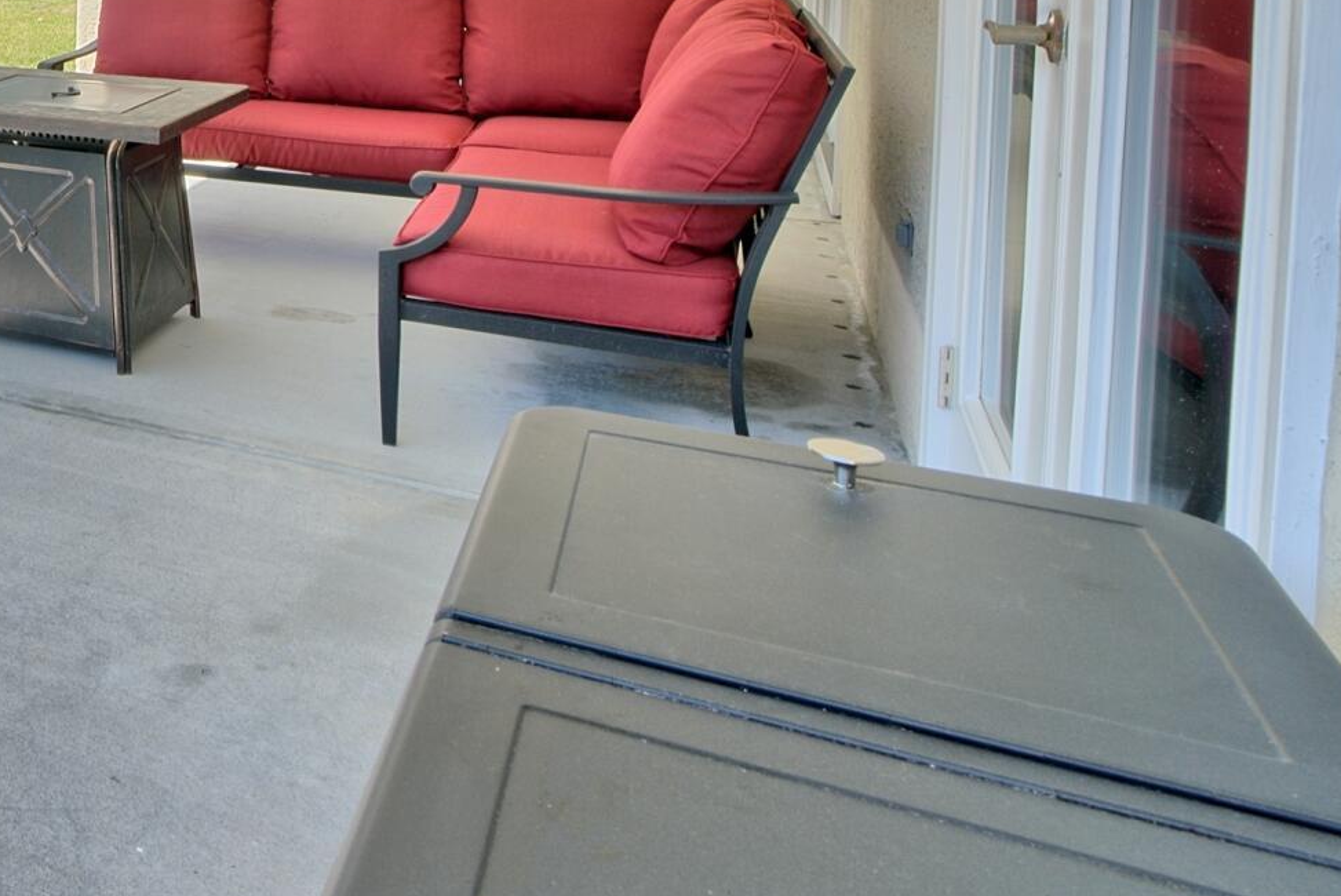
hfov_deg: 37.5
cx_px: -307
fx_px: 1379
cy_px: -27
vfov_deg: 32.7
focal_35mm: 37
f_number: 11
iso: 100
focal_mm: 12
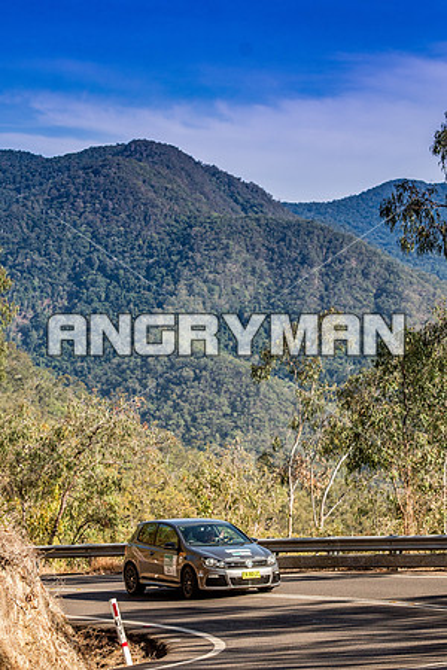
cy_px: 335
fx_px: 2402
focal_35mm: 129
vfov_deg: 15.9
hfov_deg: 10.6
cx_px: 224
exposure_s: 1/3200
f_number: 5
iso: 250
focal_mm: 86
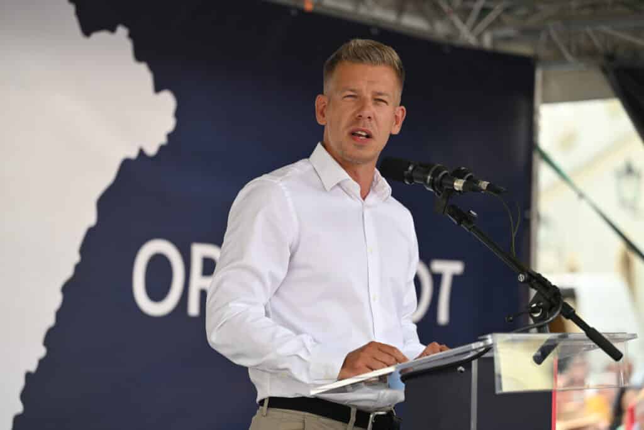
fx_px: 1878
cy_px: 215
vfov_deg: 13.0
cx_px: 322
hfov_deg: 19.5
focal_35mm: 105
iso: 250
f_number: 2.8
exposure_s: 1/1000
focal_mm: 105
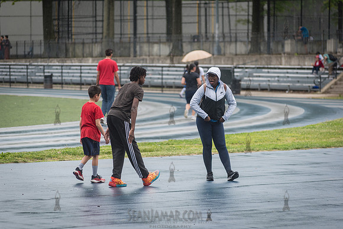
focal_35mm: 155
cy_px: 114
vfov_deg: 8.9
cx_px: 172
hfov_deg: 13.2
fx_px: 1477
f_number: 4
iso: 400
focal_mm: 155
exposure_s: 1/1250
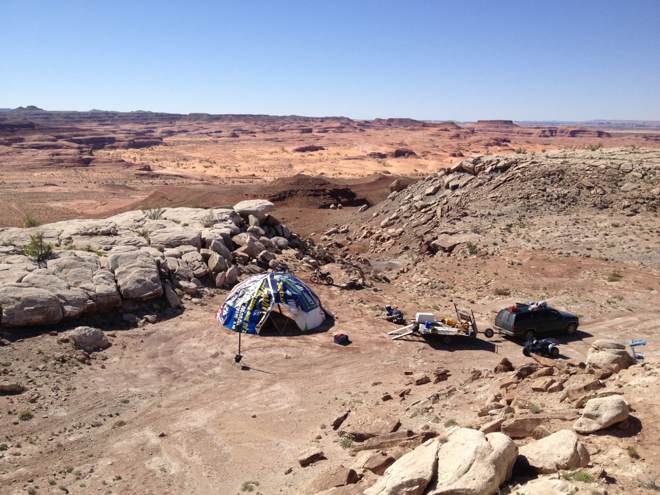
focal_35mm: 35
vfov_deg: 40.7
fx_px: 667
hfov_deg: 52.6
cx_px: 330
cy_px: 248
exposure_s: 1/2304
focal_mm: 4.28
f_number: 2.4
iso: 50
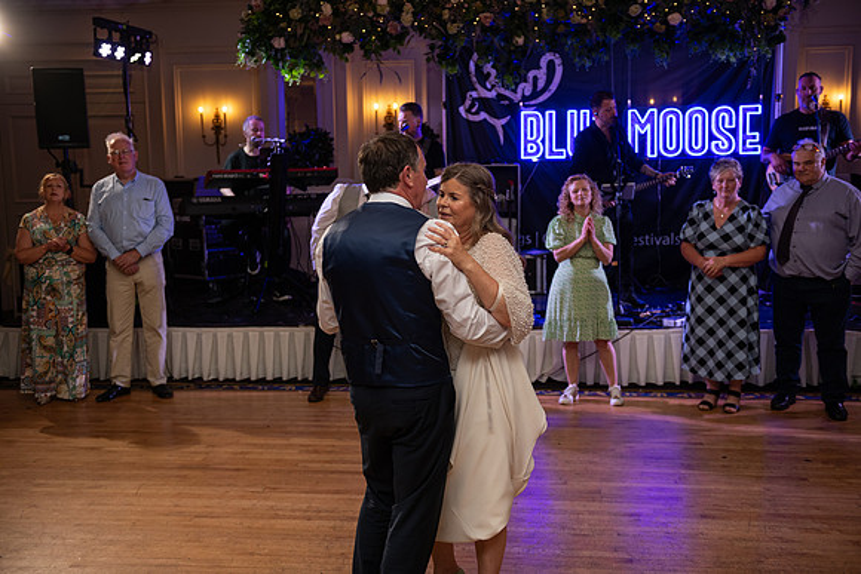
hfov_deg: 50.7
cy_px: 287
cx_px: 430
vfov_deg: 35.1
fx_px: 909
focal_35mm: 38
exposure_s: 1/160
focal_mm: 38
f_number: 3.5
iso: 500
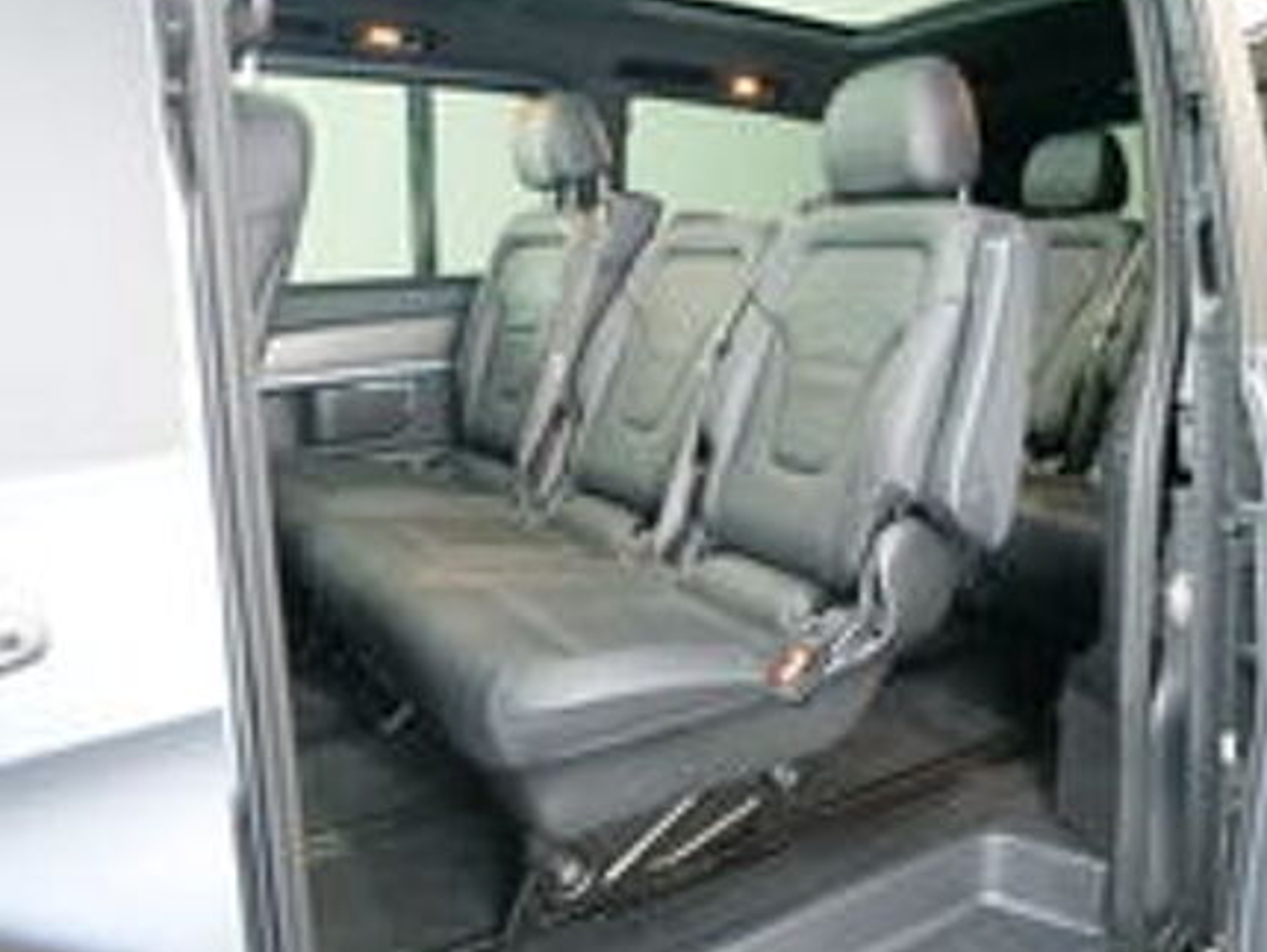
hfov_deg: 61.5
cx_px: 704
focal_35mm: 29
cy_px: 439
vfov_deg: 48.2
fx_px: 1062
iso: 3200
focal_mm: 13
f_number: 6.3
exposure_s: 1/5
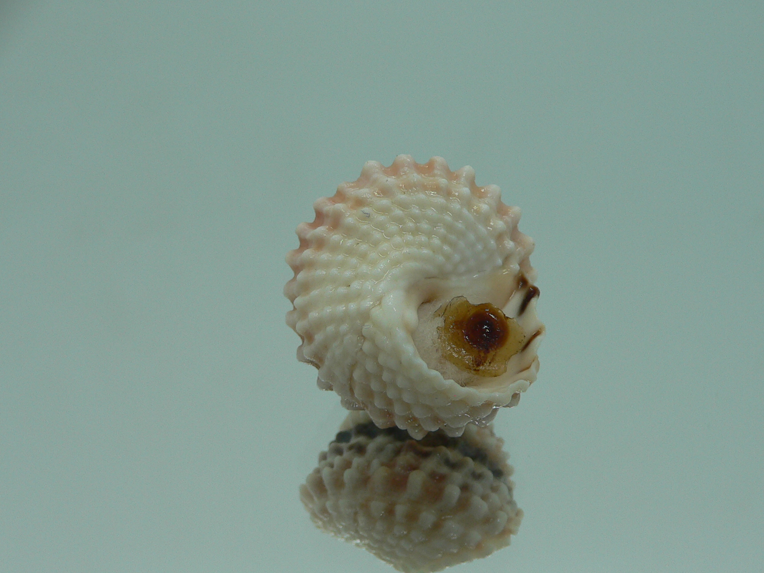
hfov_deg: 45.7
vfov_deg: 35.1
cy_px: 330
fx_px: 905
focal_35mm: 41
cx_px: 405
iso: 80
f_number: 2.8
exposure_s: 1/60
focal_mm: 4.6
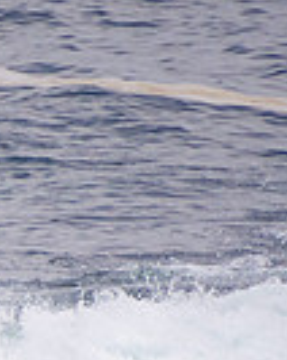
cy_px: 429
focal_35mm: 2465
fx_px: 26233
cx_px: -379
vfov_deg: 0.8
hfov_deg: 0.6
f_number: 5.6
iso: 900
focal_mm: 400
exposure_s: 1/250
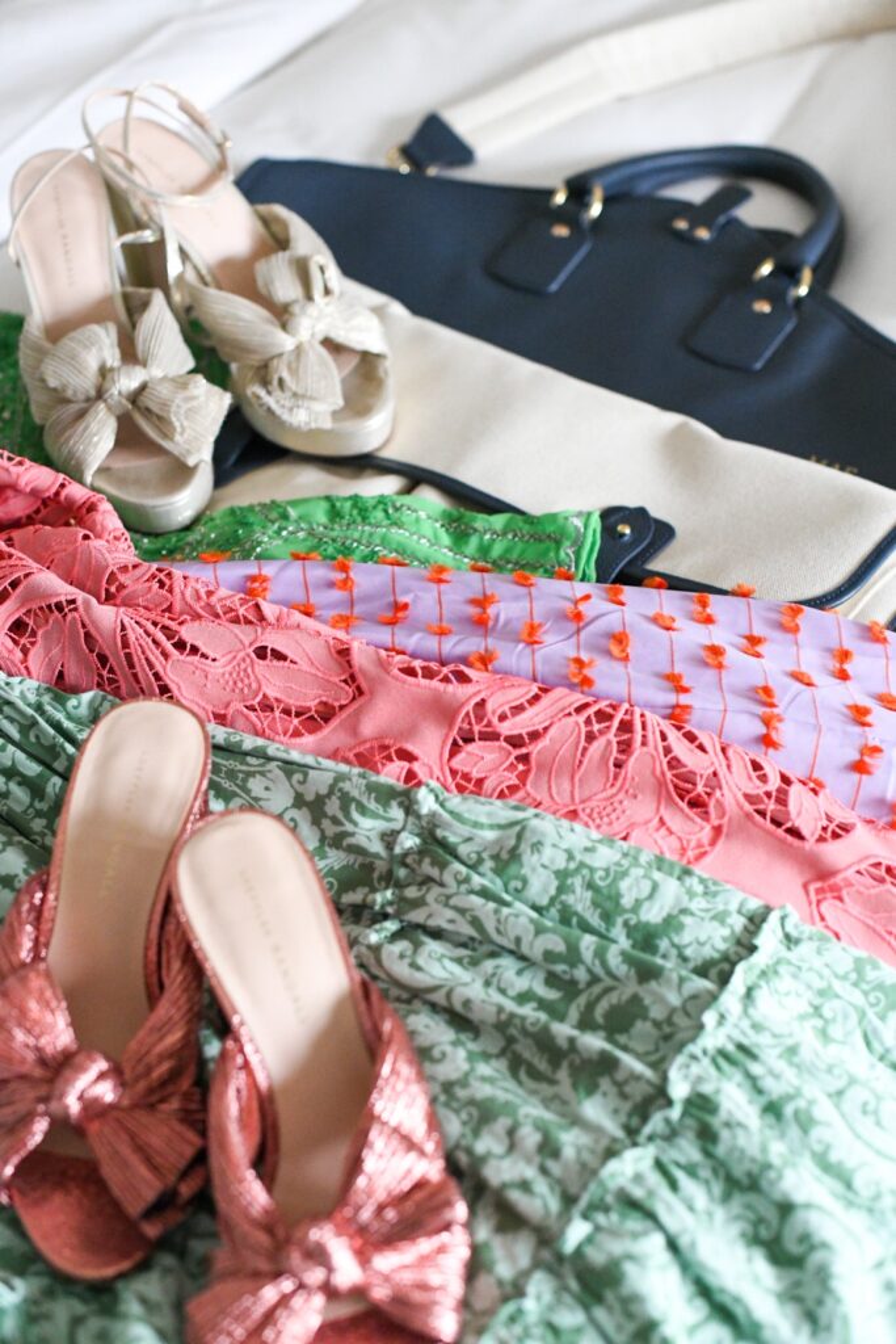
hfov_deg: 27.0
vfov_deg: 39.6
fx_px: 1866
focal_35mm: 50
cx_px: 448
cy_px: 672
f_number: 3.2
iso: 6400
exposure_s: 1/800
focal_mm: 50
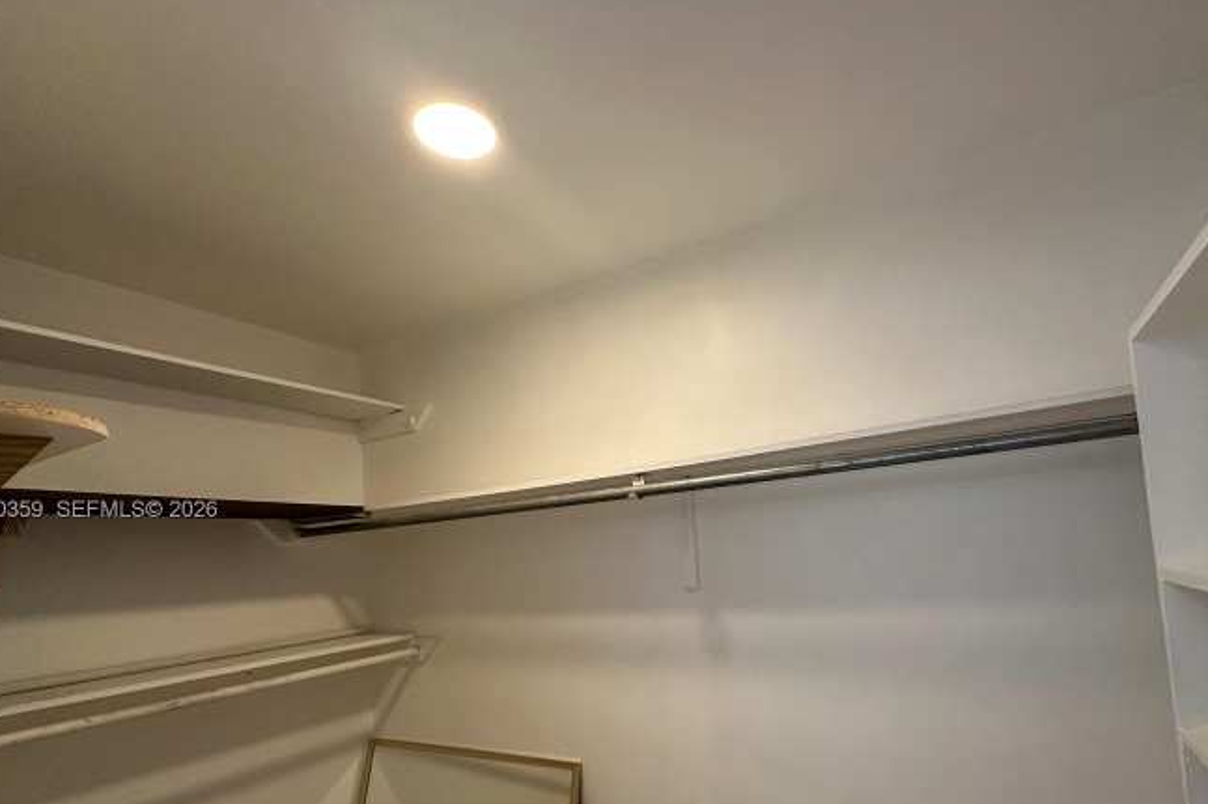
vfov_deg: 66.2
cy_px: 511
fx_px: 604
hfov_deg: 89.6
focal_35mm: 18
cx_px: 674
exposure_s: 1/120
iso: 250
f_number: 2.2
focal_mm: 2.22
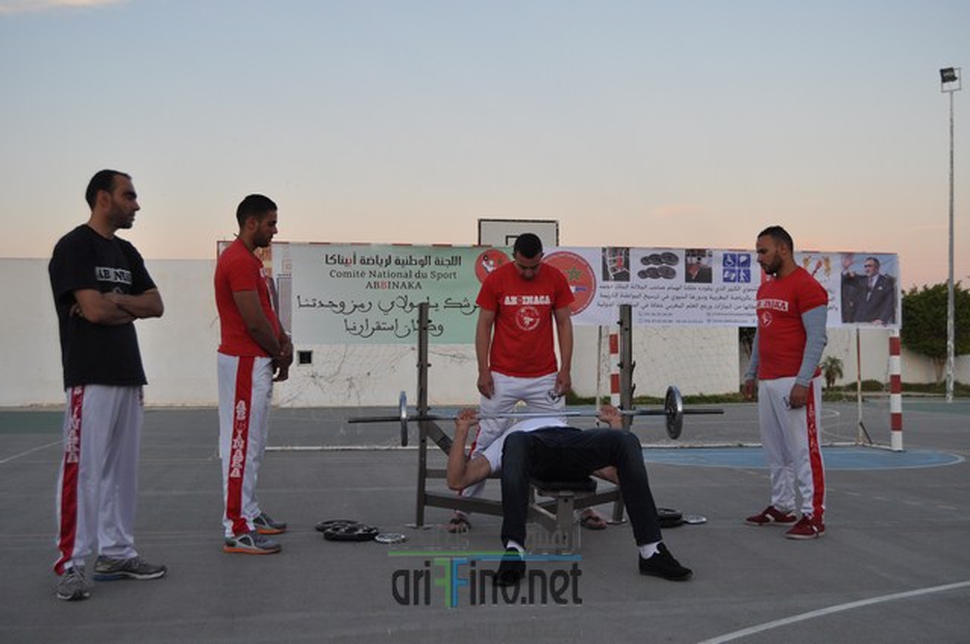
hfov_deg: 46.5
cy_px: 322
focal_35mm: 42
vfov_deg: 31.8
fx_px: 1130
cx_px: 485
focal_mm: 28
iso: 400
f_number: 5.6
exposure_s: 1/125
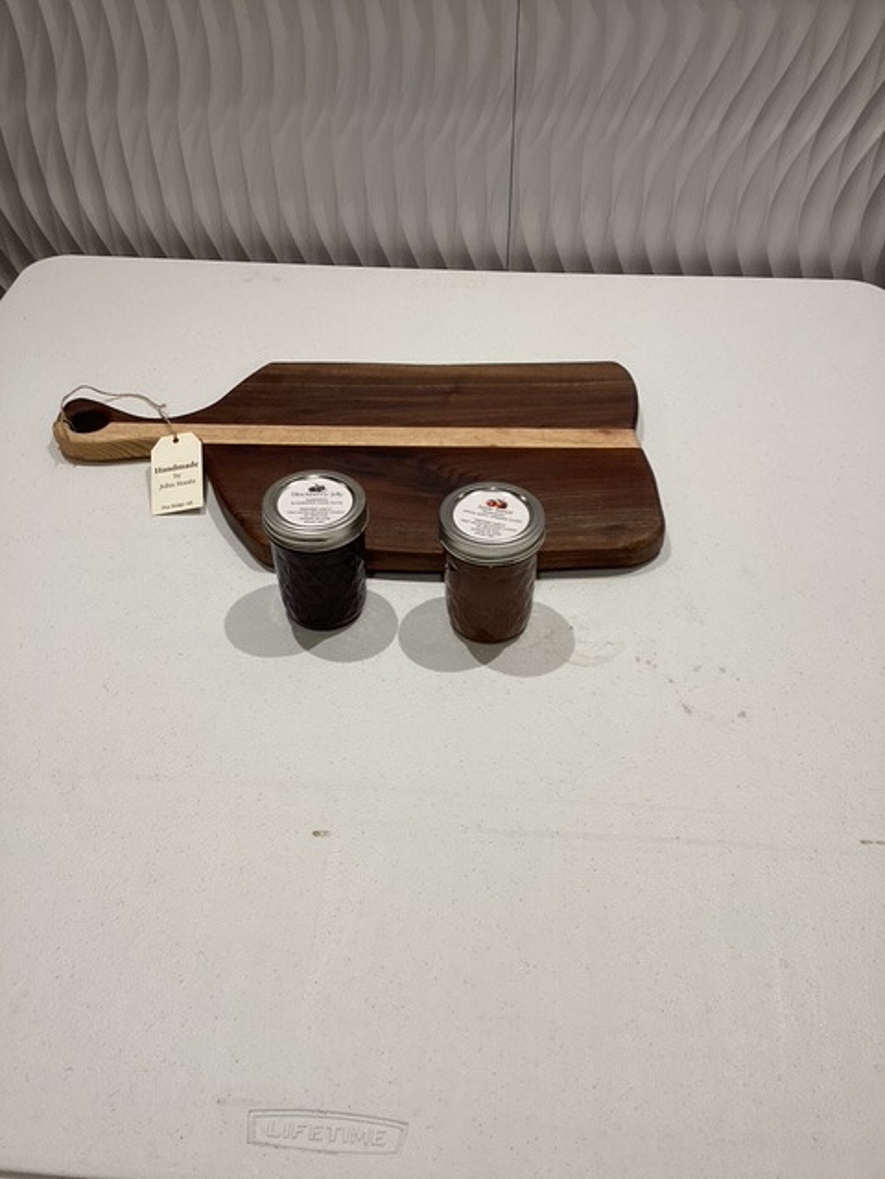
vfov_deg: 58.4
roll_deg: +2.5
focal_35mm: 31
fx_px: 1057
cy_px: 590
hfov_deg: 45.4
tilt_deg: -44.0
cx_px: 442
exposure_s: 1/60
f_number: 2.4
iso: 64
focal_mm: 3.3
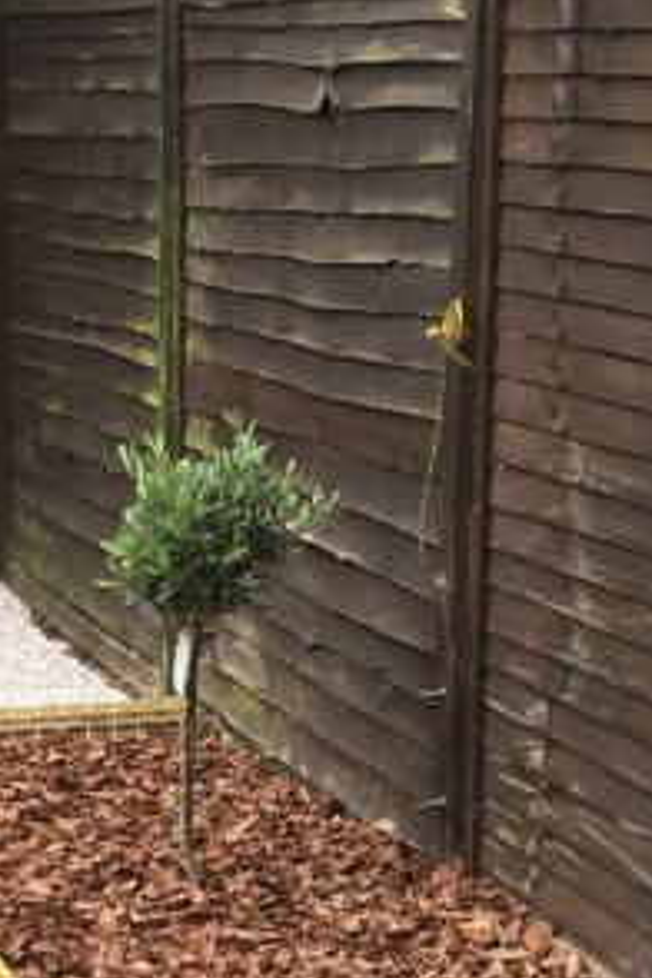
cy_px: 579
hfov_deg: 13.0
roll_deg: -2.2
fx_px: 2852
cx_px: 100
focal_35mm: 105
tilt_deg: -10.7
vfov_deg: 19.4
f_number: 2.2
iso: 25
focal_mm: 4.15
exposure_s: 1/447
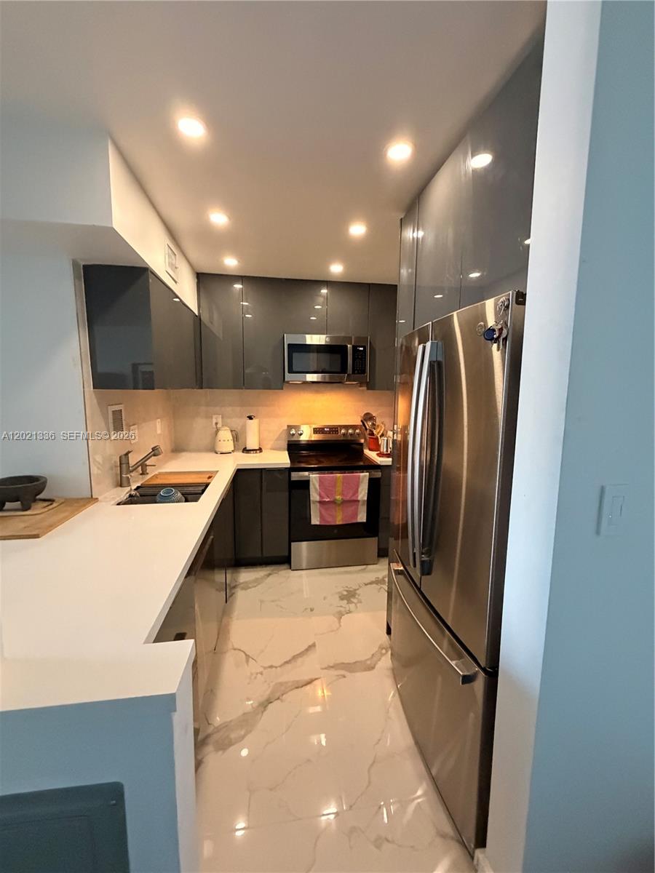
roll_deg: -0.4
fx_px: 353
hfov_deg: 85.7
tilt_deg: -6.3
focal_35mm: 14
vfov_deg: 102.1
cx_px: 328
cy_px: 436
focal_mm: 2.22
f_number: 2.2
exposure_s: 1/60
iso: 800
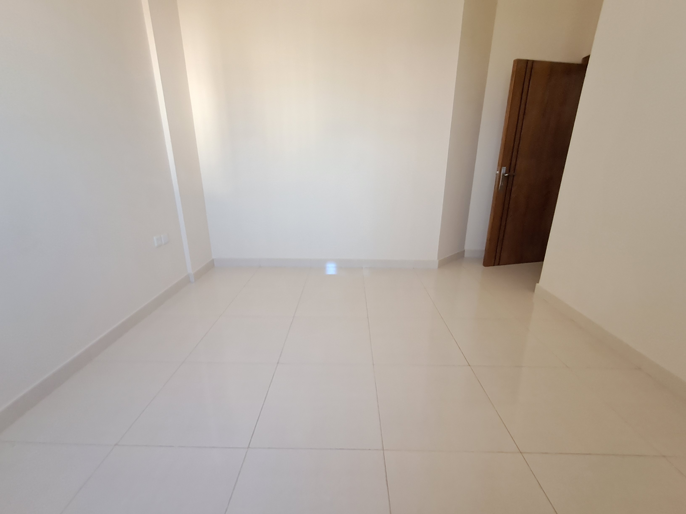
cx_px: 343
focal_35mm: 16
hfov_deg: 94.5
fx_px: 317
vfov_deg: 78.1
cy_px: 257
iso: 200
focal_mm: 1.64
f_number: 2.2
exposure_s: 1/33
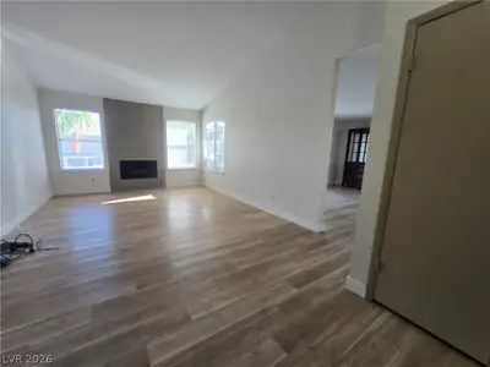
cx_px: 245
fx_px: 184
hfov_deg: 106.2
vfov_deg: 89.9
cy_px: 184
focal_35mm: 13
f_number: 2.2
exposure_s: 1/60
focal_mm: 2.2
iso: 64
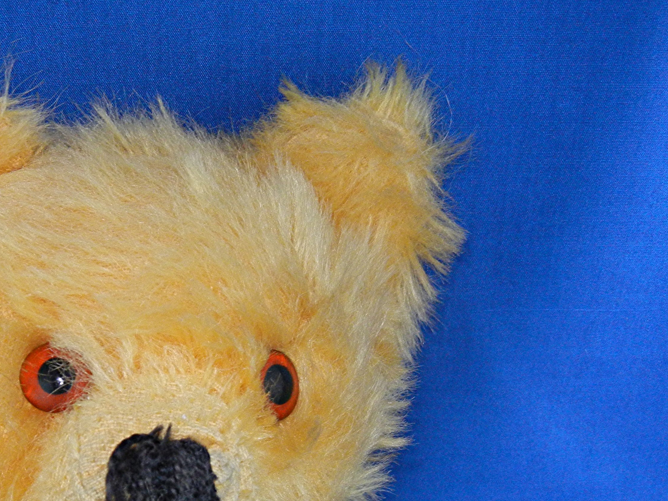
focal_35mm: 70
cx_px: 151
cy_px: 395
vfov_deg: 20.8
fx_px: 1351
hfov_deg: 27.3
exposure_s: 1/30
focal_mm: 7.1
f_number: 3.7
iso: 265
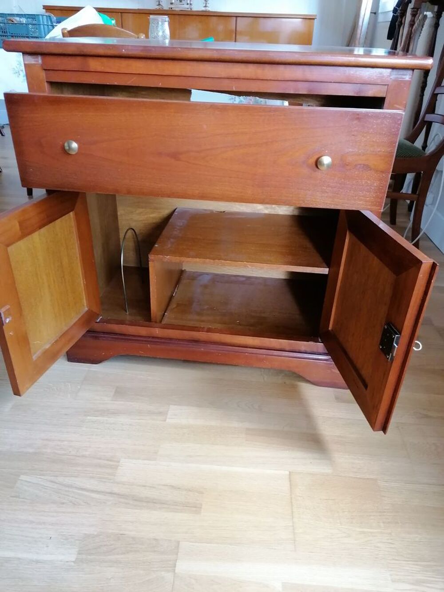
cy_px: 296
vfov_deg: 65.3
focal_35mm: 27
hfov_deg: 51.4
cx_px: 222
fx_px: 462
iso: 320
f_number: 1.8
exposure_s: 1/33.3
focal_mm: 4.75
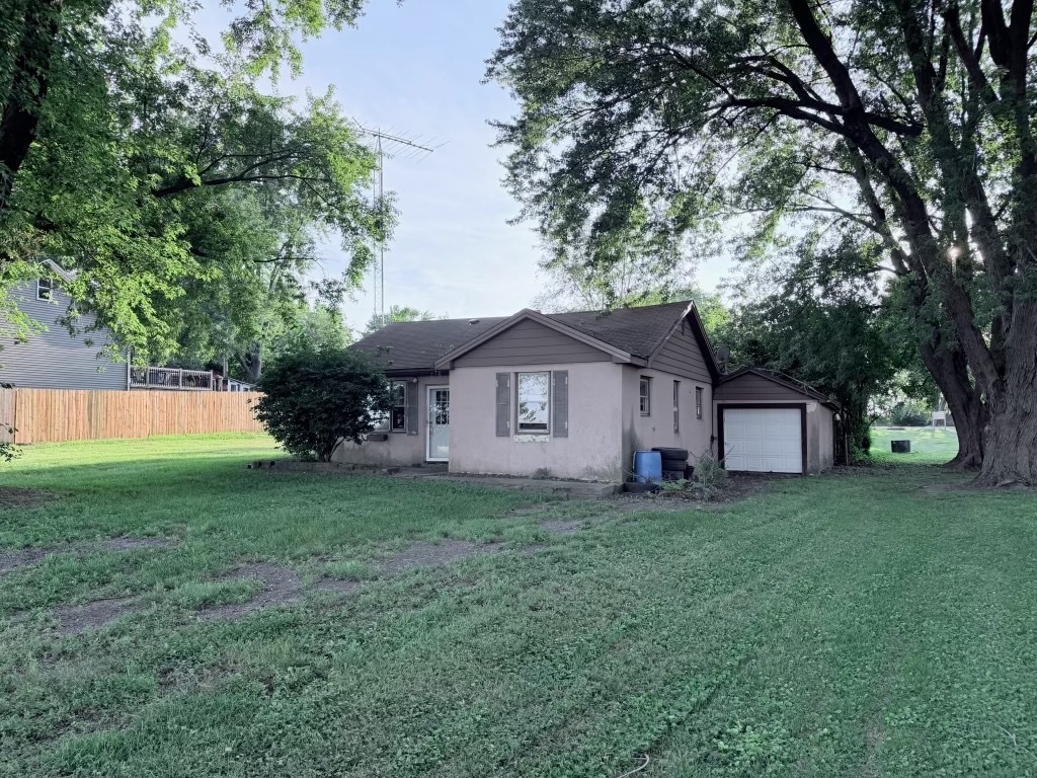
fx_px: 719
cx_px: 518
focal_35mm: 24
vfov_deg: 56.8
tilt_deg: +2.9
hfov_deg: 71.6
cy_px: 389
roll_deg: +0.2
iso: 100
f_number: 1.78
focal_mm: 6.76
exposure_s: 1/750
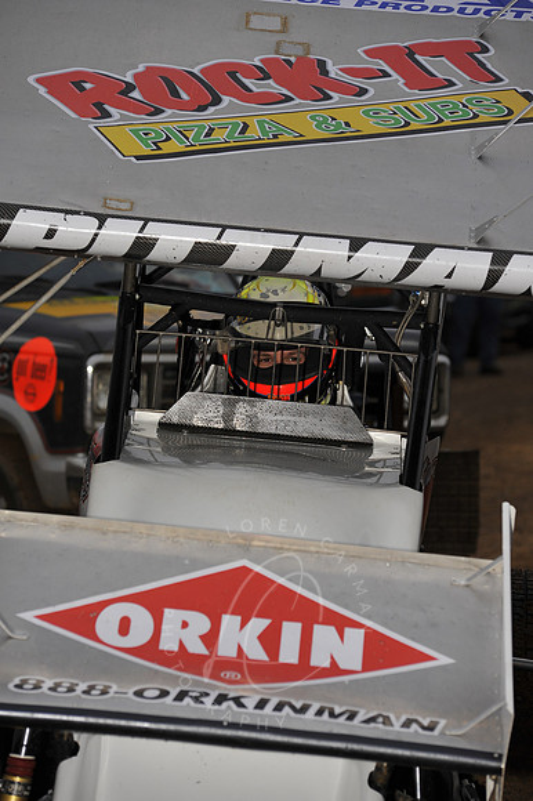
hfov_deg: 6.9
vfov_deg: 10.3
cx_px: 266
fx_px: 4447
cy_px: 400
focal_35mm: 200
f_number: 8
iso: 500
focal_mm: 200
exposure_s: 1/250
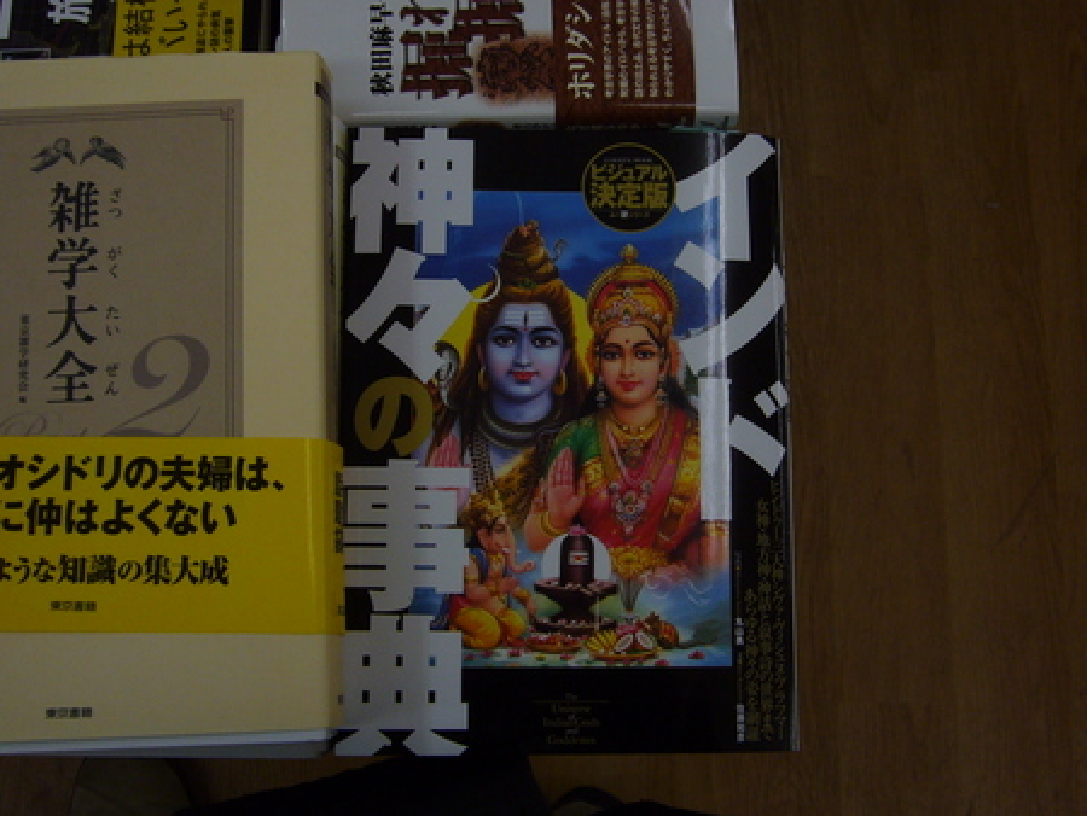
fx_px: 1225
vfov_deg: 36.9
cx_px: 544
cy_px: 408
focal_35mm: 39
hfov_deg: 47.8
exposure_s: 1/160
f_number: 2.8
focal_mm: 4.6
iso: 80
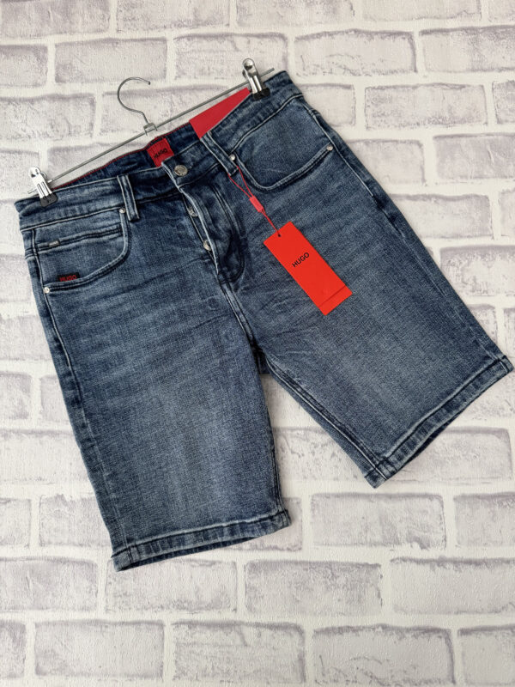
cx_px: 258
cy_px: 344
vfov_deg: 71.6
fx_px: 476
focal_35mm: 24
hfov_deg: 56.8
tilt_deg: -82.5
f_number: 1.78
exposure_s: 1/60
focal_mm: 6.76
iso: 200
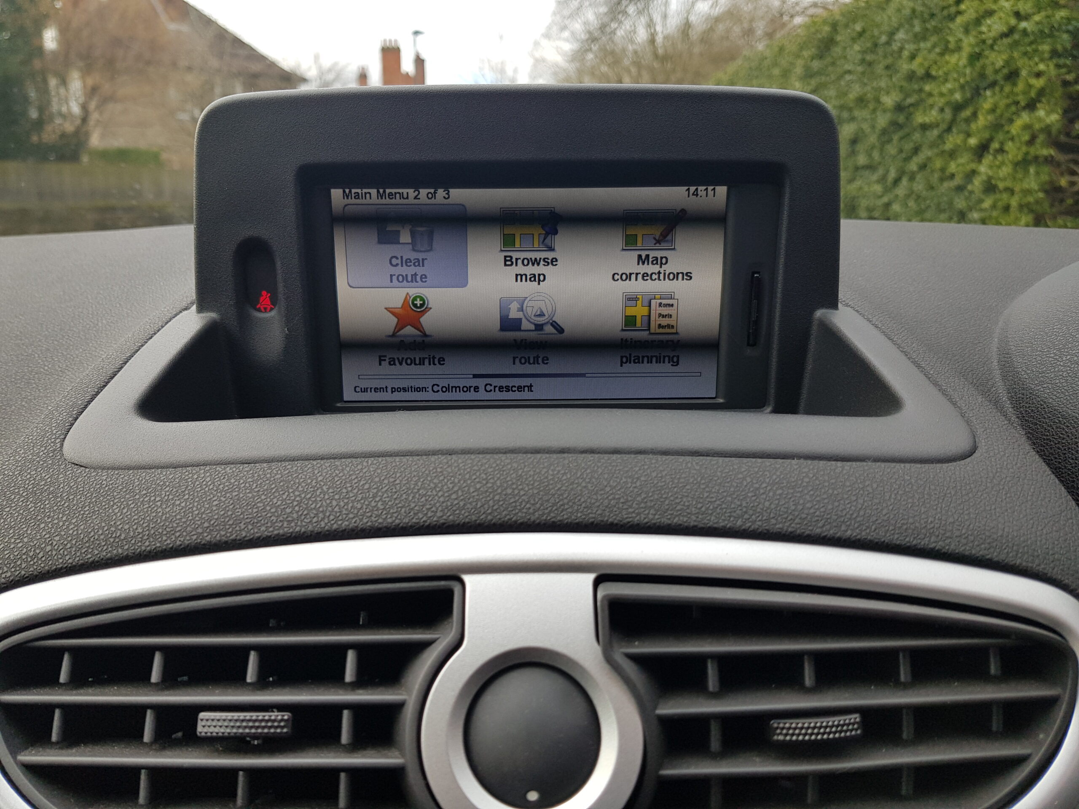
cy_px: 404
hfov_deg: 67.3
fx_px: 810
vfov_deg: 53.1
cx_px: 540
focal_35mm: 26
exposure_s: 1/412
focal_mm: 4.2
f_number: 1.7
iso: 40
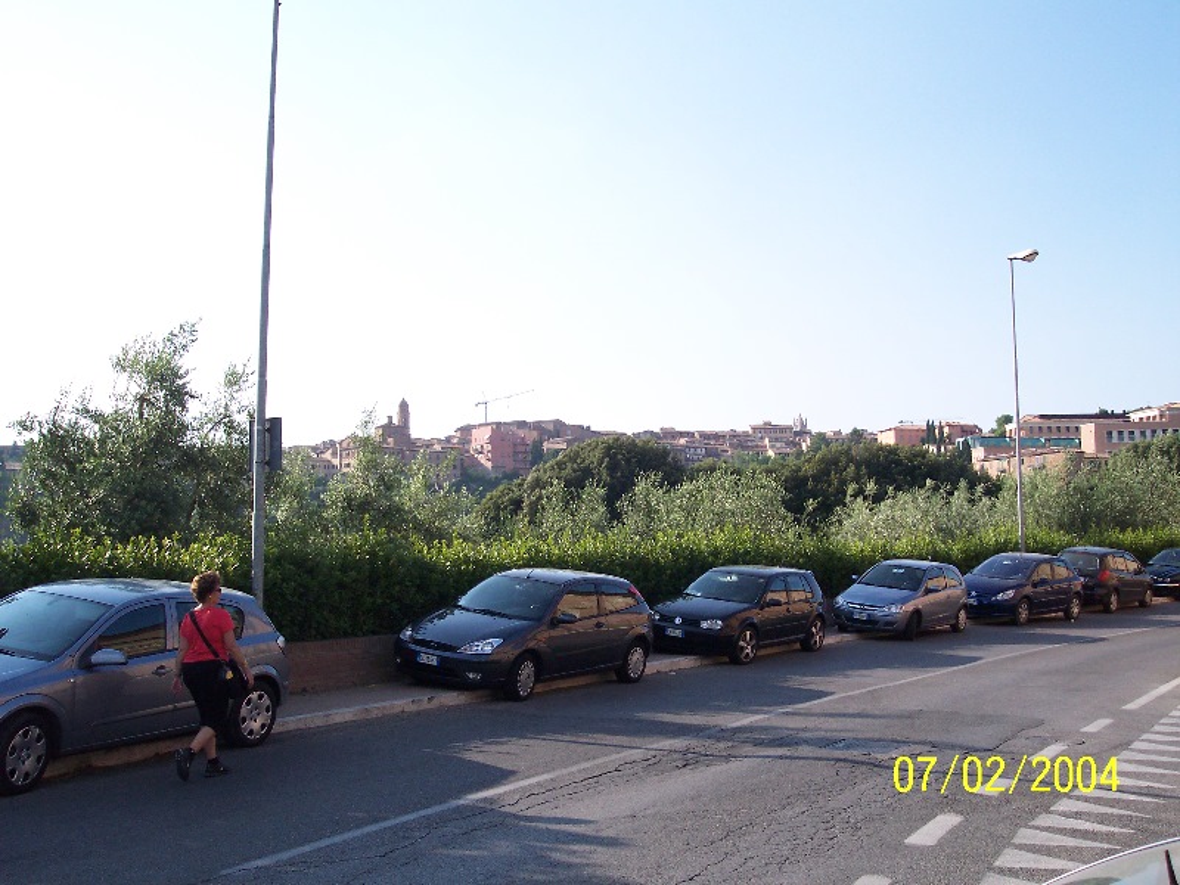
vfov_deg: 37.7
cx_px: 590
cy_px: 442
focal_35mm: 38
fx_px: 1295
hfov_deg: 49.0
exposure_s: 1/500
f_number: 4.8
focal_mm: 8
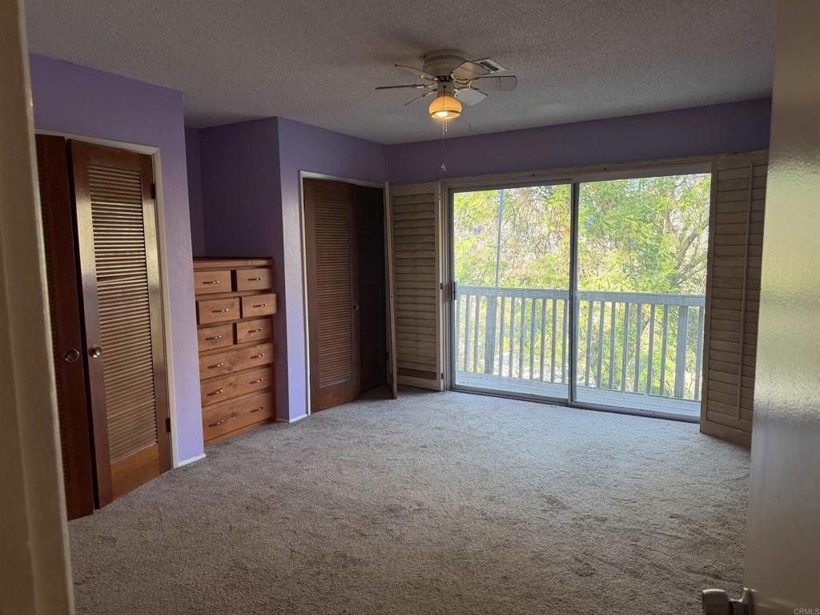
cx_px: 410
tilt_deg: -6.0
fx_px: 569
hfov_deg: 71.6
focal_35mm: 24
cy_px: 308
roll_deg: +0.4
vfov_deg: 56.8
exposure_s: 1/120
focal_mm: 6.76
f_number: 1.78
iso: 160
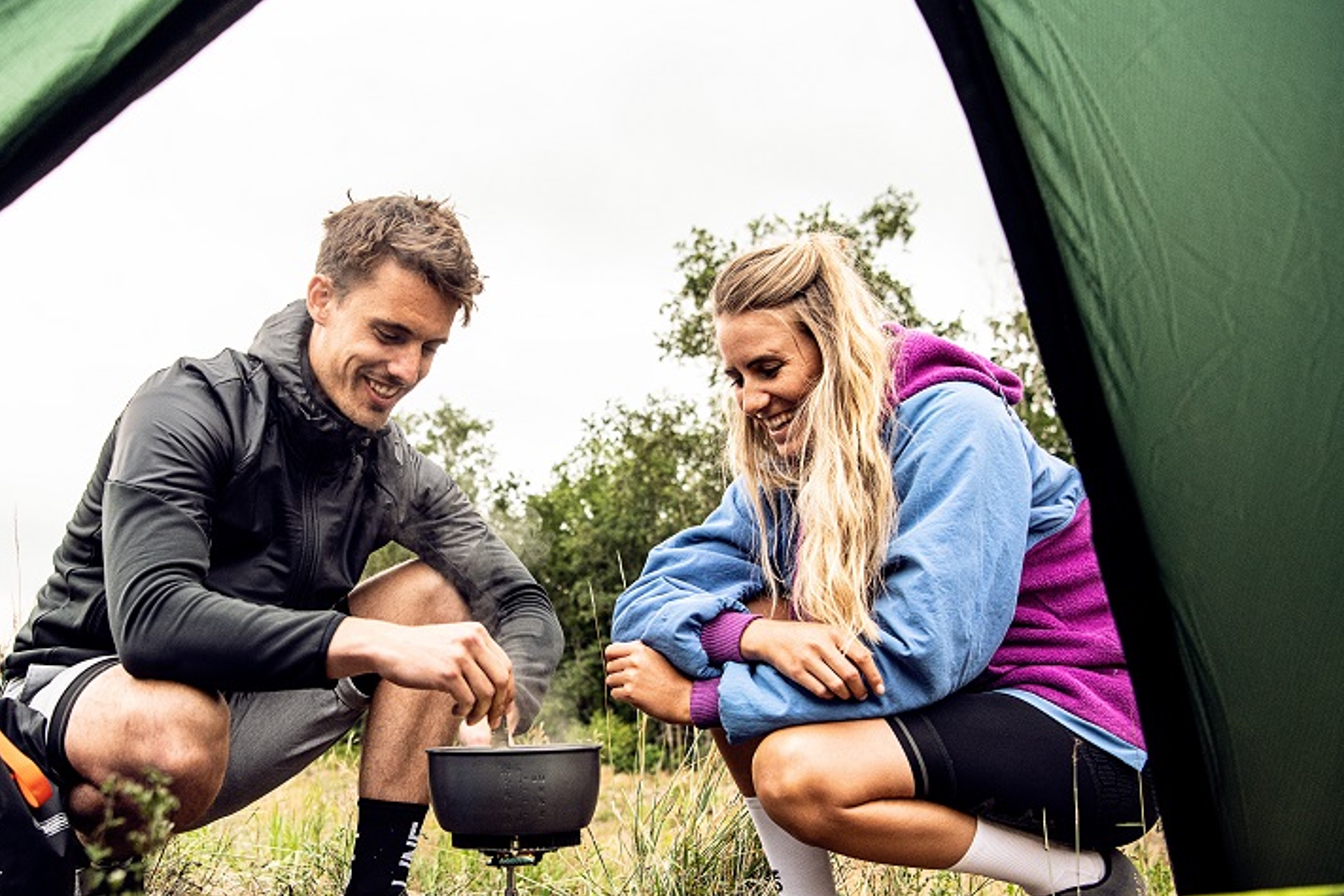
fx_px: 1419
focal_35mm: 38
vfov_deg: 34.9
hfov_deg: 50.2
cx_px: 508
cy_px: 552
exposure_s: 1/200
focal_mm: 30
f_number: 4
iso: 800
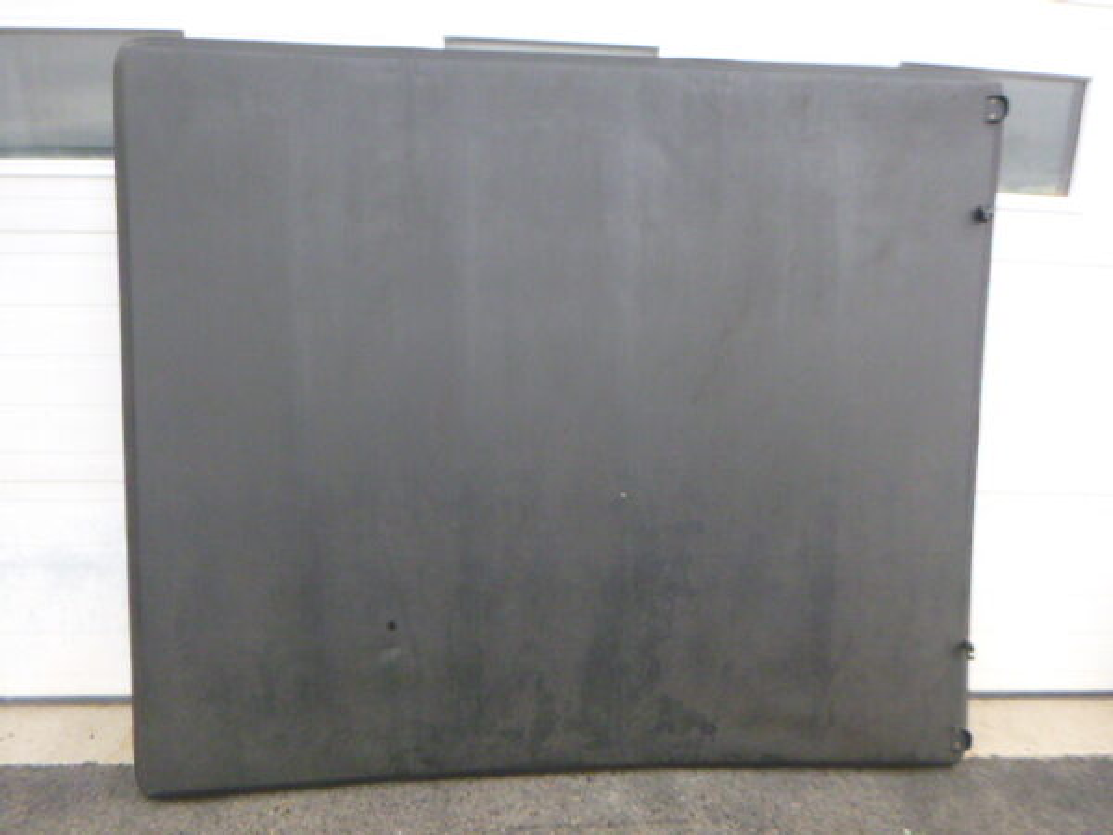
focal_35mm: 25
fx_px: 804
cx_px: 556
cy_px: 418
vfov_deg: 54.9
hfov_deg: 69.4
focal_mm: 4.5
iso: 400
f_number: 3.9
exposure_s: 1/160
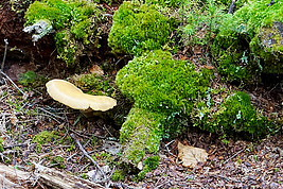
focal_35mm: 179
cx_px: 63
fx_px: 1408
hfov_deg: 11.4
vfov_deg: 7.7
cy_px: 88
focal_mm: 55
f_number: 13
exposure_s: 1/40
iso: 1000
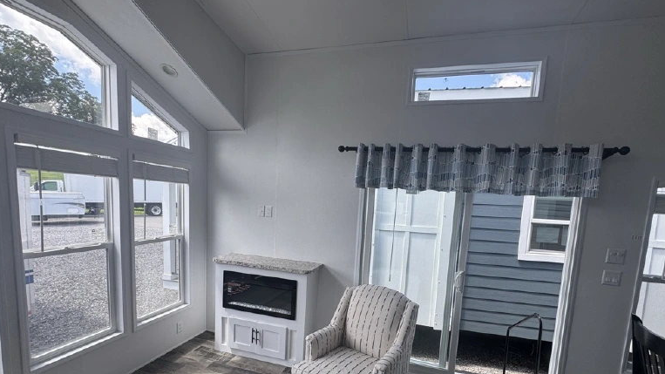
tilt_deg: -4.6
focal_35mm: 16
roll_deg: -4.0
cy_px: 232
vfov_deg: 66.1
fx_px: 282
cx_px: 345
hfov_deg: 99.3
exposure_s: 1/340
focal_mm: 2.22
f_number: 2.2
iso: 40
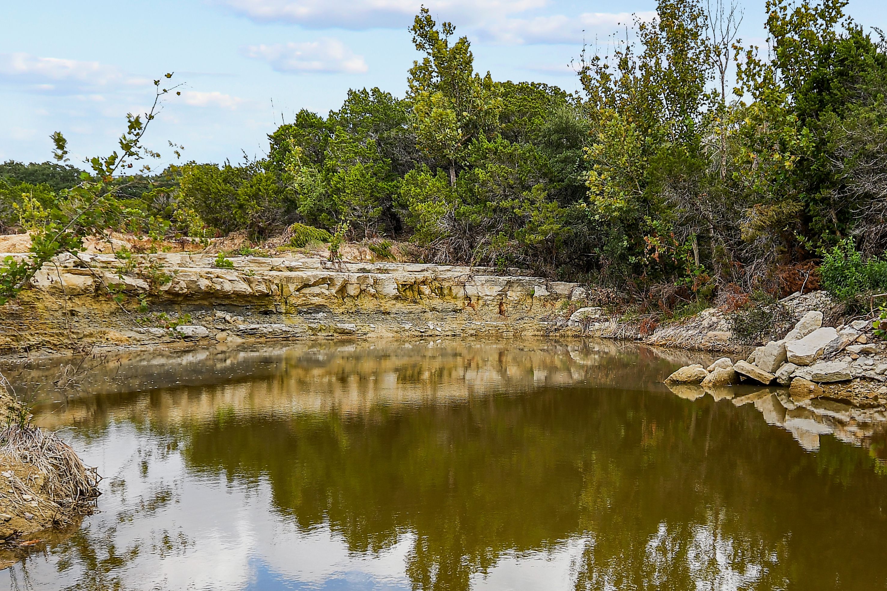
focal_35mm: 37
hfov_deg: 51.3
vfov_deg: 35.9
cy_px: 333
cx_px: 569
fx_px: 910
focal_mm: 13
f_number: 5.6
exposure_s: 1/30
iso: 125
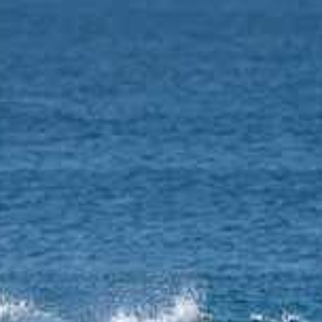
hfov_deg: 1.0
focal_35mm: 1673
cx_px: 150
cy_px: 393
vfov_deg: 1.0
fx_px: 17607
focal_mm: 500
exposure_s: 1/2000
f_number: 5.6
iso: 280
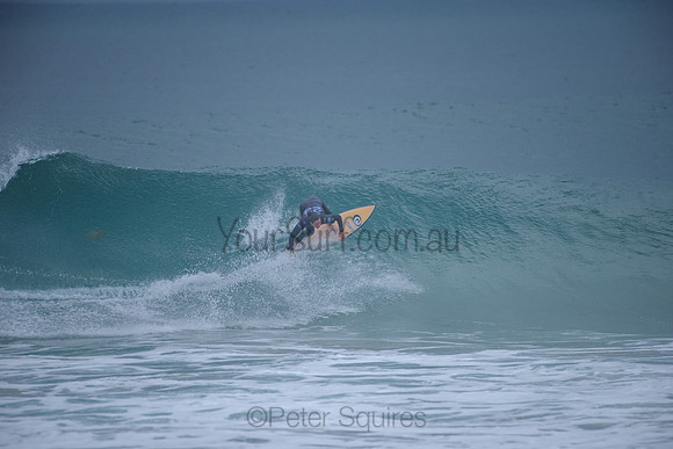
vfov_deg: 2.8
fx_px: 9349
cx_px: 336
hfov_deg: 4.1
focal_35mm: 500
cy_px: 224
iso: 280
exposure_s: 1/2000
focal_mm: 500
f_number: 5.6
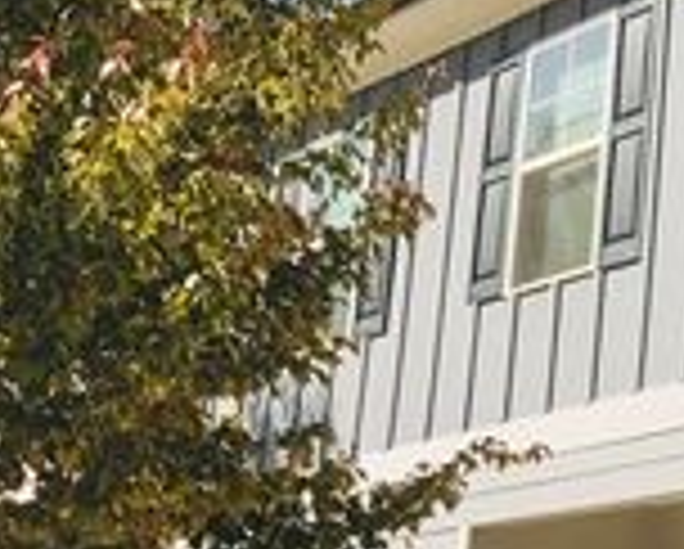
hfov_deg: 17.8
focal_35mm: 93
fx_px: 1885
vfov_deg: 16.5
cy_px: 430
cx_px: 1098
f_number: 1.8
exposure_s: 1/1412
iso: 16
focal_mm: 3
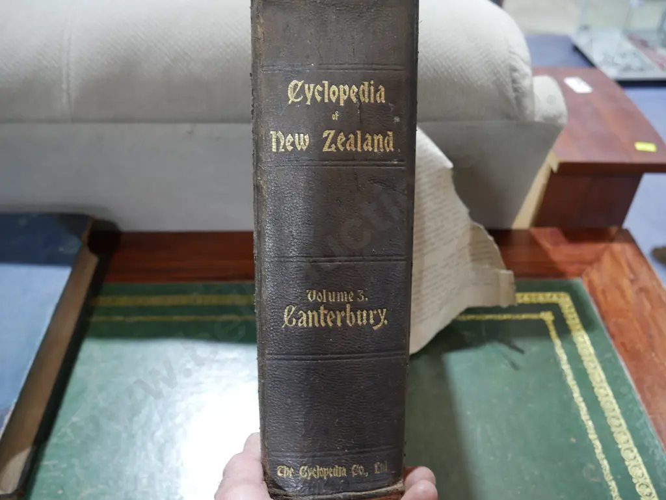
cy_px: 250
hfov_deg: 59.9
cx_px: 333
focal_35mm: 30
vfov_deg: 46.8
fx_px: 577
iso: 640
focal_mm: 15
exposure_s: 1/60
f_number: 3.6
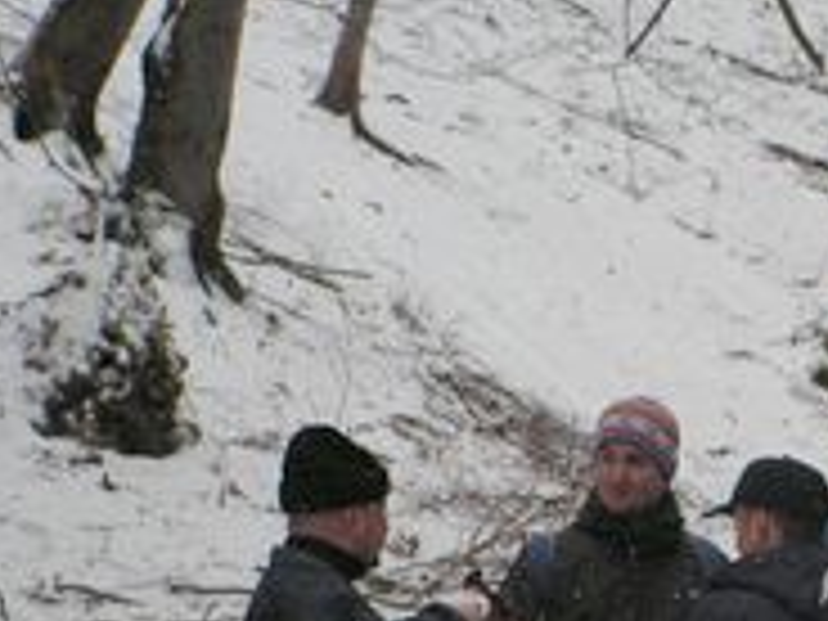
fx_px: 5789
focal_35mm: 242
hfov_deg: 8.1
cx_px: 896
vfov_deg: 6.1
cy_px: 675
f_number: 3.4
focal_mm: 16.5
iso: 160
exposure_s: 1/100
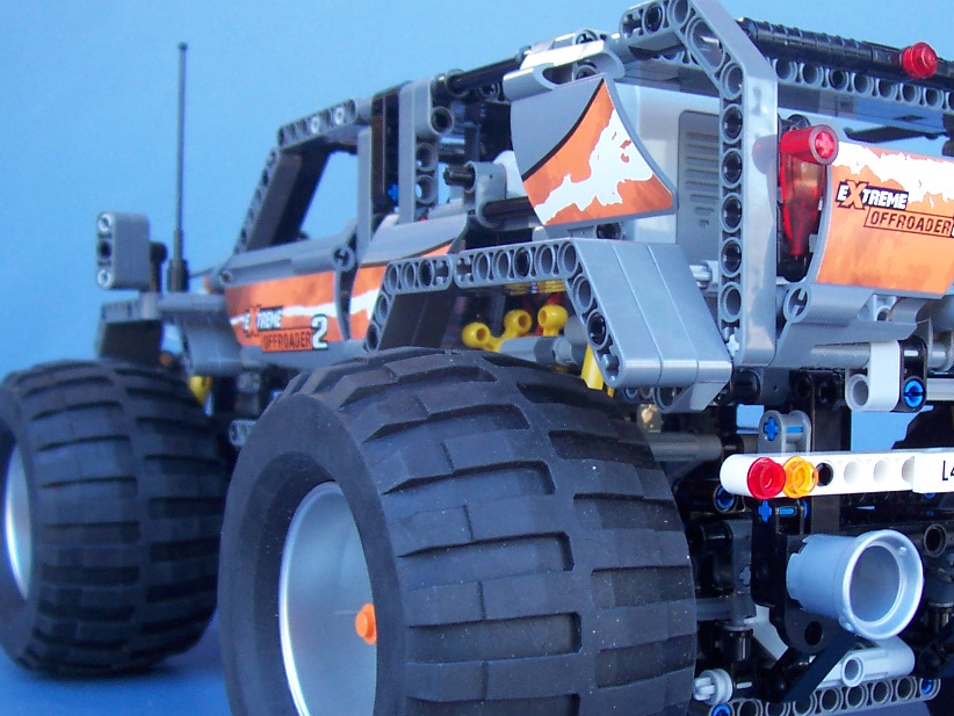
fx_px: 1489
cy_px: 451
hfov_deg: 35.3
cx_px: 612
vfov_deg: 27.0
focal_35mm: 54
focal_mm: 5.6
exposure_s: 1/60
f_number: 2.8
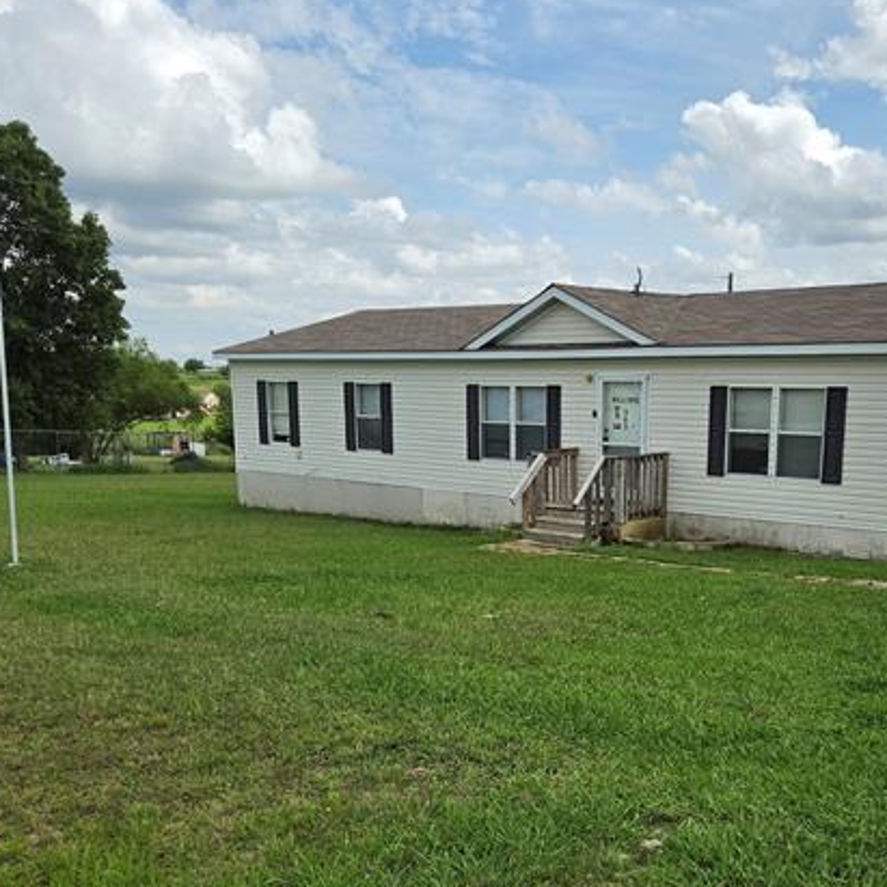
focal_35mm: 38
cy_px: 593
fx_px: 1102
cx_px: 557
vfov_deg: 43.2
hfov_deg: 43.5
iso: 80
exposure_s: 1/6032
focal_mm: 5.4
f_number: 1.8
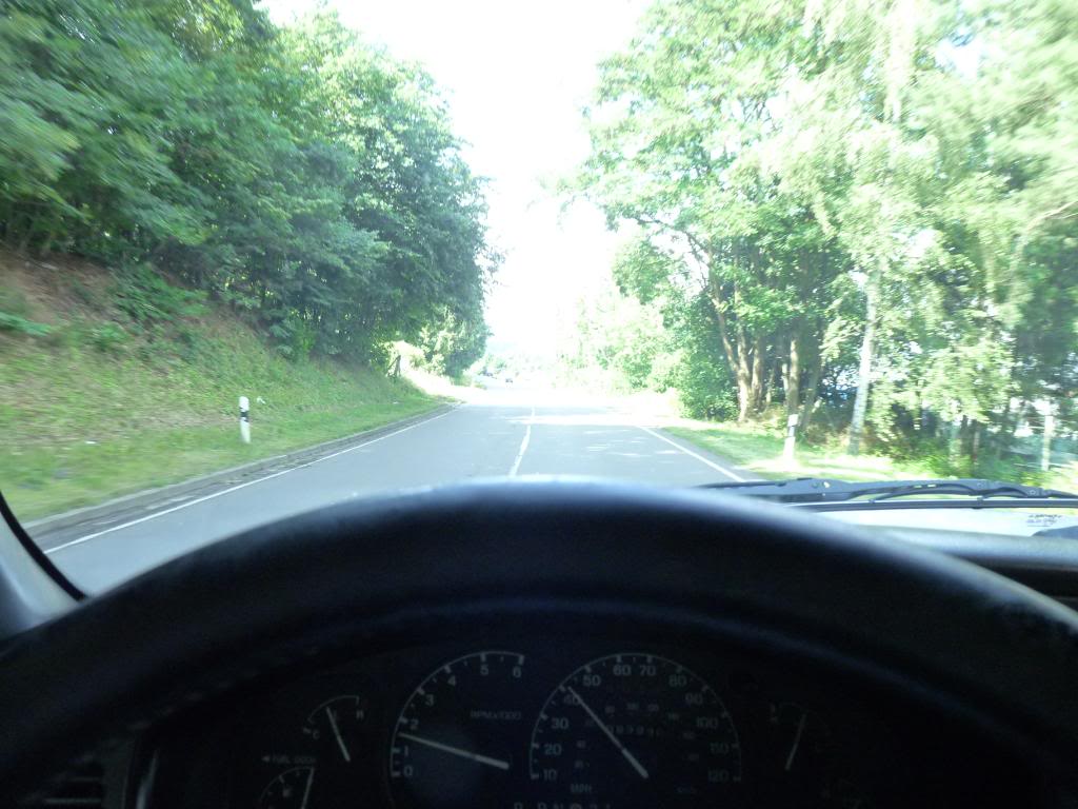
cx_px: 539
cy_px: 404
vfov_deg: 51.4
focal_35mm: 27
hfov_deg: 65.3
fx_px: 841
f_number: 2.8
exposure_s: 1/100
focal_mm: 4.8
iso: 320
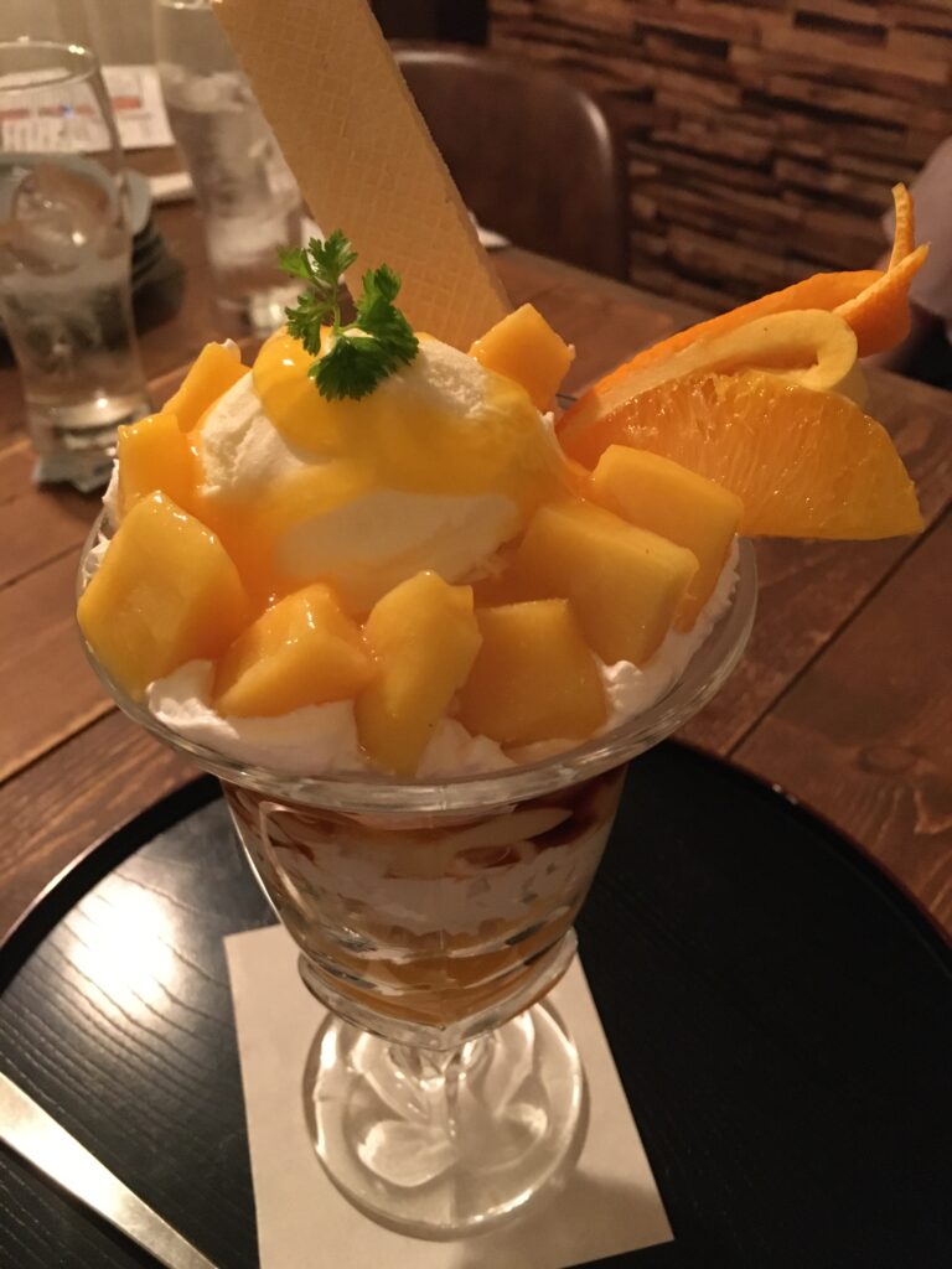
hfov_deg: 48.2
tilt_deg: -40.9
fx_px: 1063
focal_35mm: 29
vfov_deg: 61.7
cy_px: 634
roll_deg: -1.4
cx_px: 476
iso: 320
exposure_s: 1/17
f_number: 2.2
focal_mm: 4.15
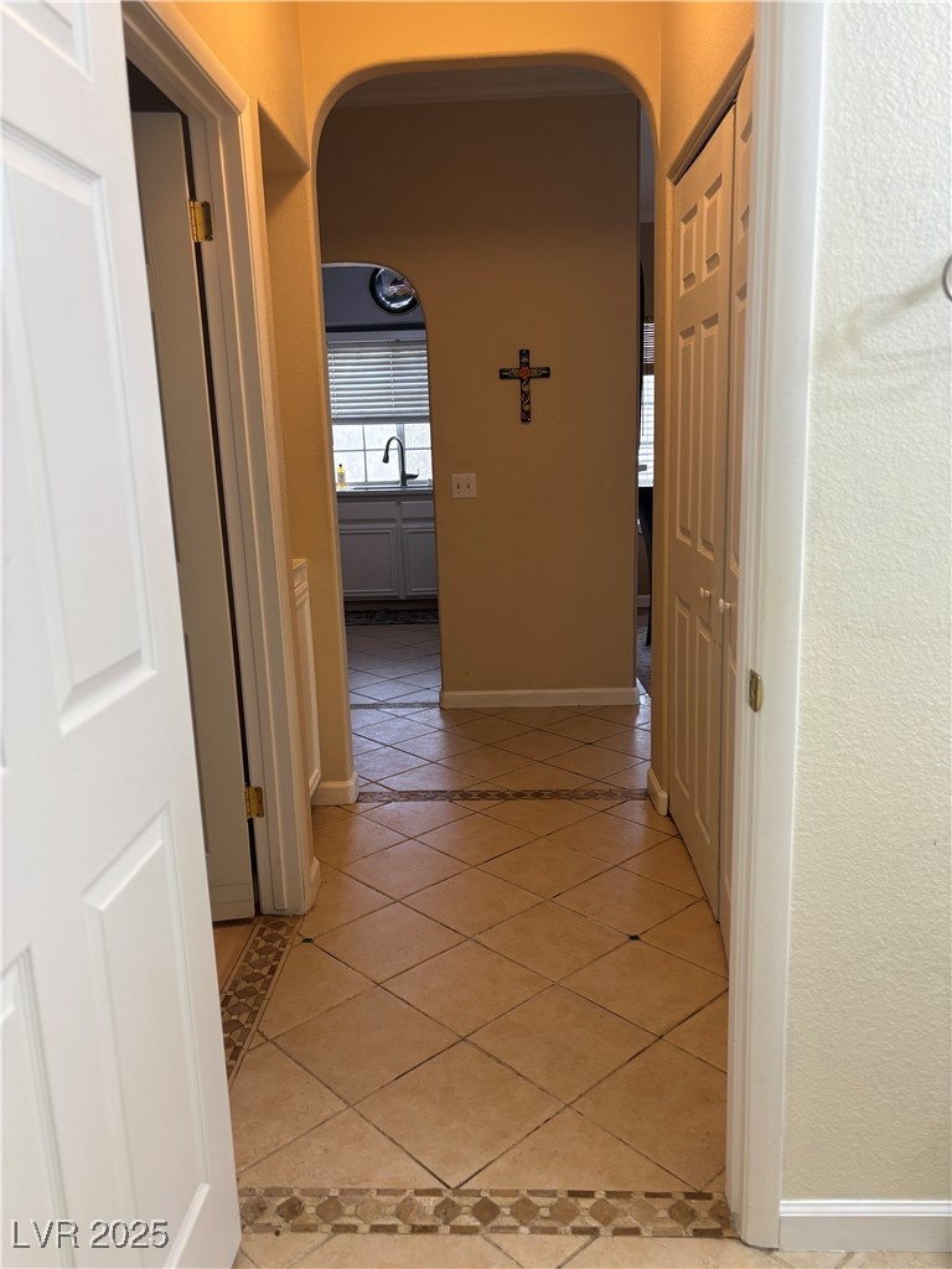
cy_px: 634
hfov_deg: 53.1
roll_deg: +2.1
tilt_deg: -10.9
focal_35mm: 26
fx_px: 953
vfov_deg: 67.3
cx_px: 476
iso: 80
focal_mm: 5.96
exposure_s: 1/60
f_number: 1.6
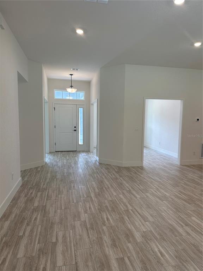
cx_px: 102
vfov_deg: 71.6
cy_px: 136
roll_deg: -1.8
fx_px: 188
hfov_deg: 56.8
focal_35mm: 24
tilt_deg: -4.6
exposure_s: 1/166
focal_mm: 6.86
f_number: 1.78
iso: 100
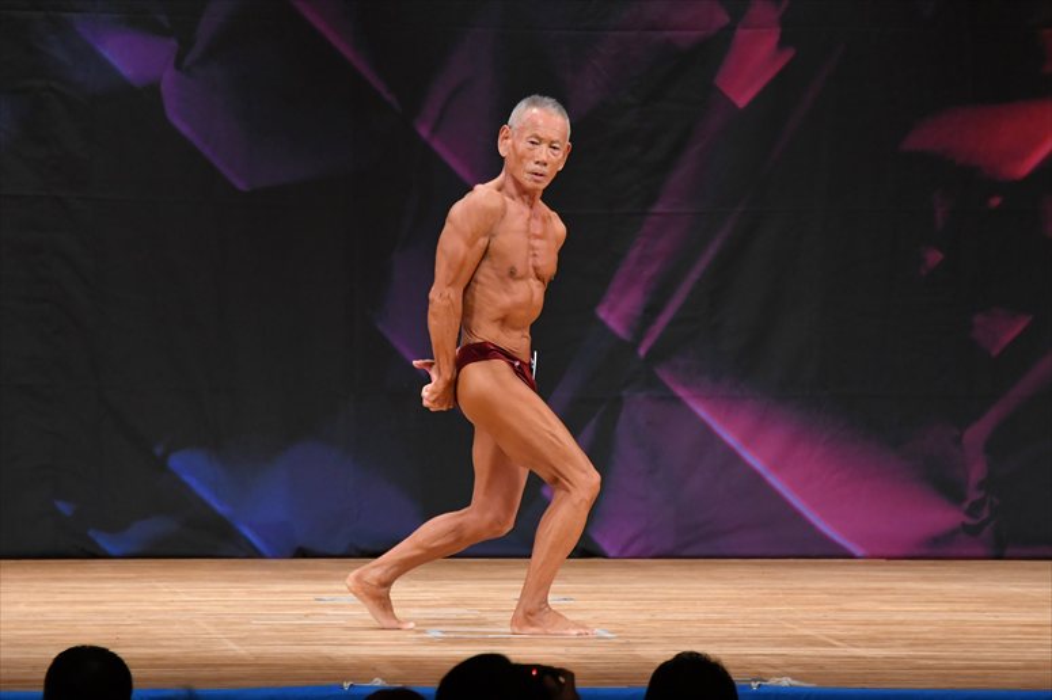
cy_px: 350
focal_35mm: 285
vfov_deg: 4.8
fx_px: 8324
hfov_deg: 7.2
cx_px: 526
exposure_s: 1/400
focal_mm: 190
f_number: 5.6
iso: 3200
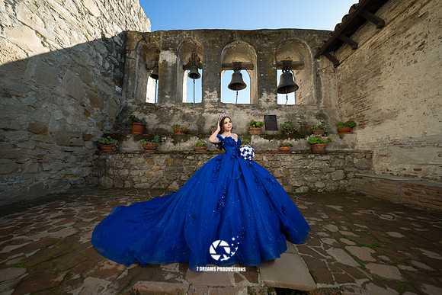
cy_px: 148
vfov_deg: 90.0
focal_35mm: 12
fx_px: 147
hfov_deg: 112.6
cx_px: 221
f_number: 2.8
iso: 50
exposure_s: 1/400
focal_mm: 12
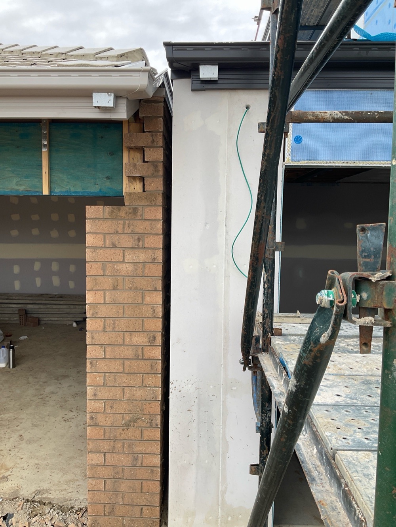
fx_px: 442
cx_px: 198
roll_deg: -0.5
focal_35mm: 29
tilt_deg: -4.0
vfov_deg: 61.7
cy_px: 264
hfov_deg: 48.2
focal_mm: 3
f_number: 1.8
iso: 16
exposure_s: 1/295
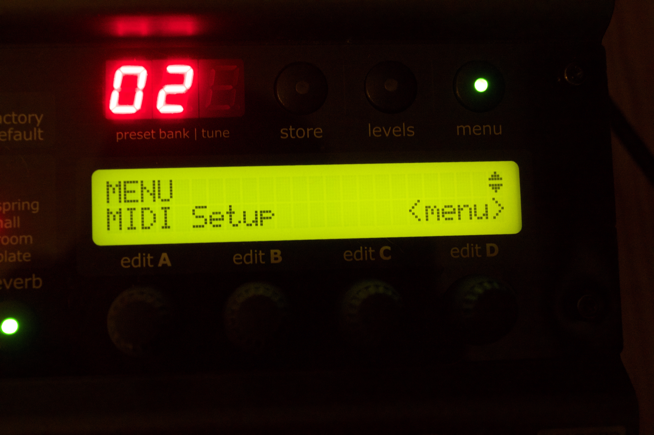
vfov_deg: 26.4
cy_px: 218
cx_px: 327
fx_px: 926
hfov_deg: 38.9
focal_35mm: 51
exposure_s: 1/15
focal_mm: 34
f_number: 5
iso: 2000
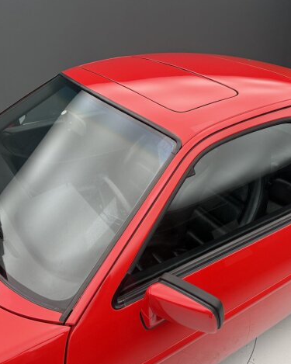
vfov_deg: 55.7
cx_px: 171
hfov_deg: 45.6
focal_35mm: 32
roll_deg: +0.6
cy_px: 183
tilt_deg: -29.7
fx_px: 345
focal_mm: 6.76
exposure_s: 1/98
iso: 200
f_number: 1.78
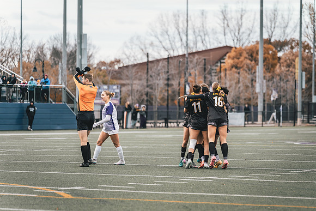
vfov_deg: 7.4
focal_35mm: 185
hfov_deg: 11.1
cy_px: 130
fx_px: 1627
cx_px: 195
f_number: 2.8
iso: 400
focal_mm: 150
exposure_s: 1/1000
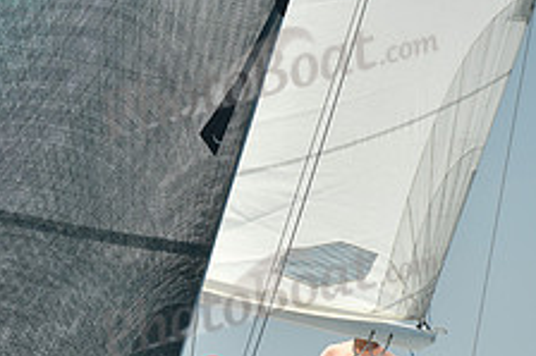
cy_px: 455
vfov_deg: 2.6
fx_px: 7707
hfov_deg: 4.0
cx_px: -22
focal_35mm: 518
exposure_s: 1/640
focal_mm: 200
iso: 320
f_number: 6.3
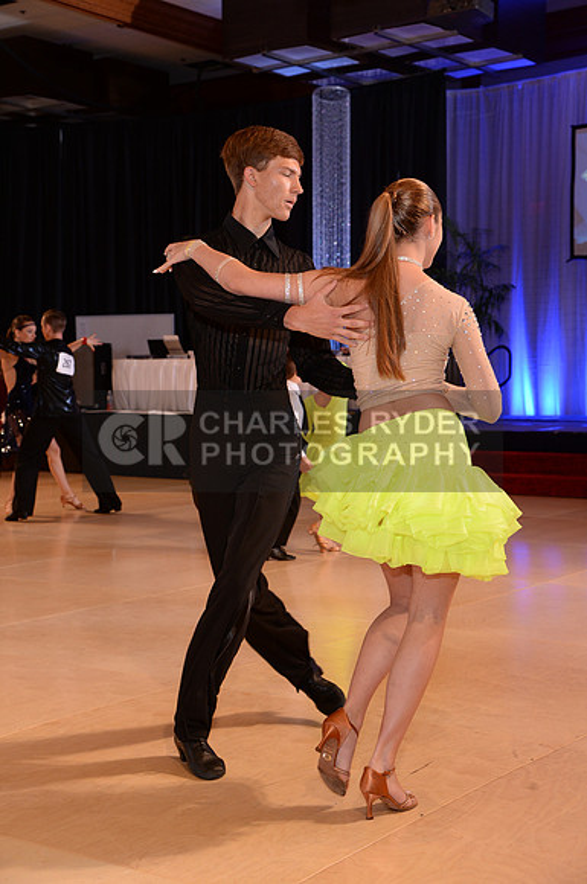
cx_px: 294
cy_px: 442
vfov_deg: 36.3
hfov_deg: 24.5
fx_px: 1349
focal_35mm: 55
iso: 1250
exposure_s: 1/250
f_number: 5.6
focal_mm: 55
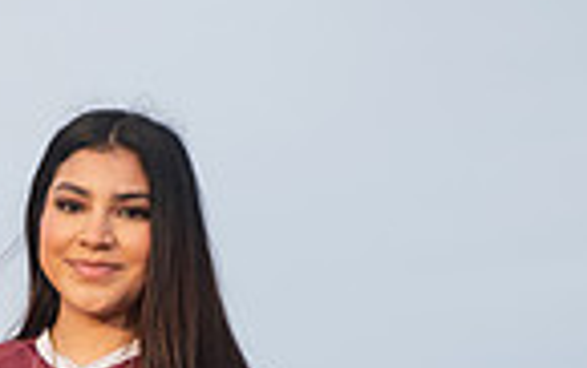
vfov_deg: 7.2
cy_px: 845
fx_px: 2787
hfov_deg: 12.0
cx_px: 89
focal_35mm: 174
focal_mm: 55
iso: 200
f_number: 6.3
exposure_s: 1/320
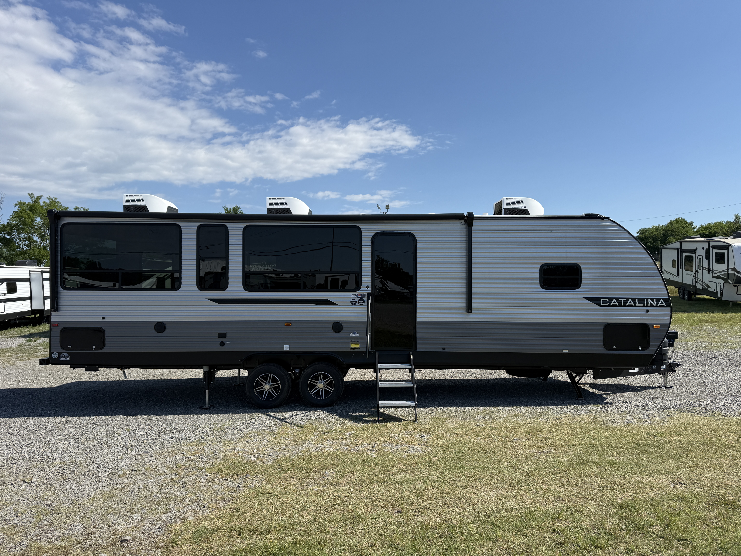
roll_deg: +0.1
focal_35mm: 24
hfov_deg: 71.6
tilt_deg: +1.5
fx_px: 514
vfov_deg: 56.8
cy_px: 278
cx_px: 370
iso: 80
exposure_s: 1/5714
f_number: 1.78
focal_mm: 6.76
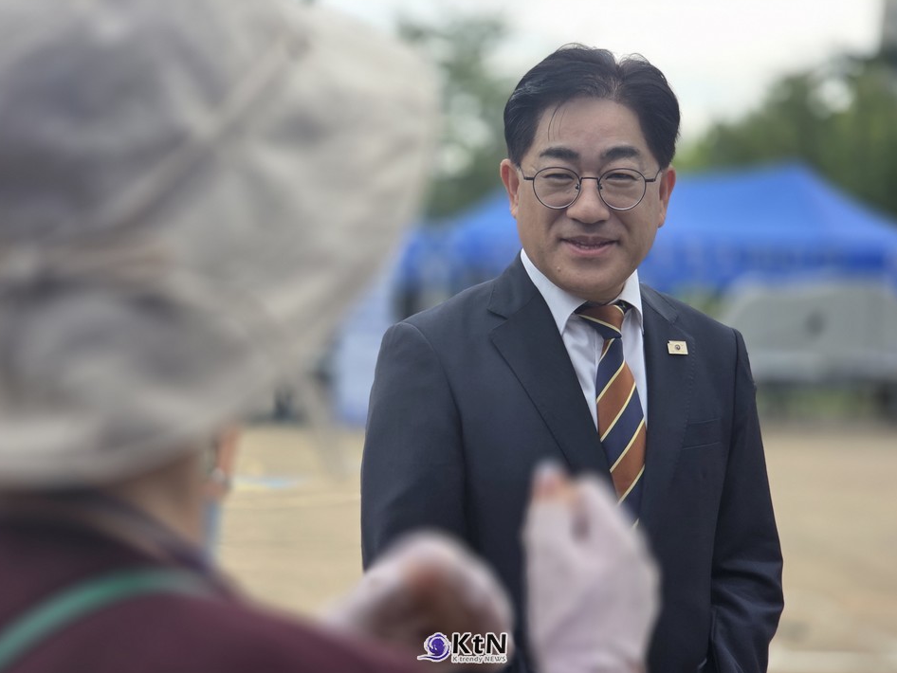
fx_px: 1814
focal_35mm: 70
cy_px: 336
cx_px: 448
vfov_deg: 21.0
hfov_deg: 27.8
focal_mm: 7
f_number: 2.4
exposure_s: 1/719
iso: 64
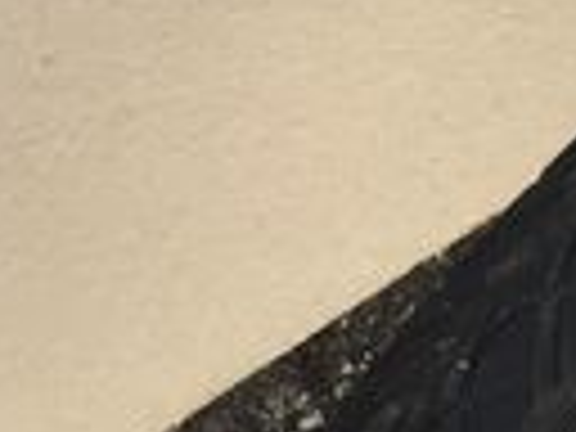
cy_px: -459
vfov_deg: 6.4
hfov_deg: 7.1
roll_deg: -6.1
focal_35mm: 226
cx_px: 2124
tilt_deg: -41.8
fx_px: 3761
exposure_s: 1/243
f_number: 2.2
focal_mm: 4.15
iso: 32
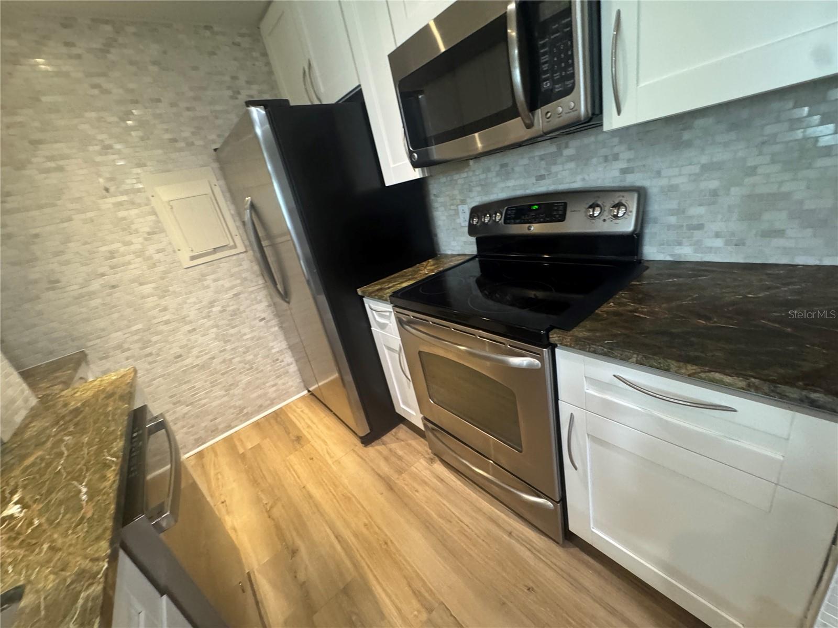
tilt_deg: -21.3
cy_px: 314
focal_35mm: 14
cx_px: 419
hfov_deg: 102.1
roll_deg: +12.1
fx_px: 339
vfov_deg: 85.7
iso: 800
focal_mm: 2.22
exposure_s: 1/60
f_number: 2.2
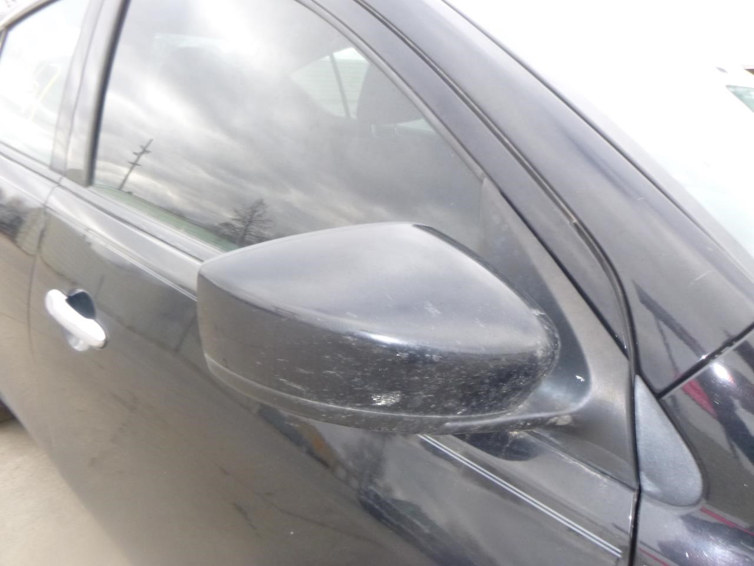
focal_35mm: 25
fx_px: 545
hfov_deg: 69.4
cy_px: 283
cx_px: 377
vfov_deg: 54.9
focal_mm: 4.5
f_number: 3.9
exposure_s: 1/125
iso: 200
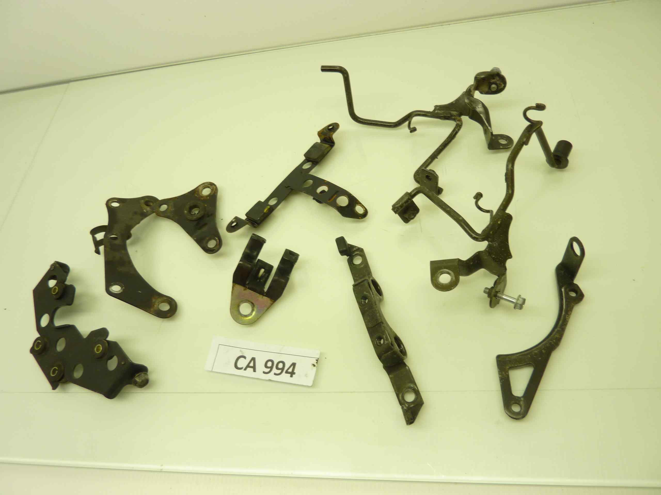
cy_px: 248
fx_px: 477
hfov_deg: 69.4
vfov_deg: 54.9
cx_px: 330
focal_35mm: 25
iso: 80
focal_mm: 4.1
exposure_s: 1/25
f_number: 3.3
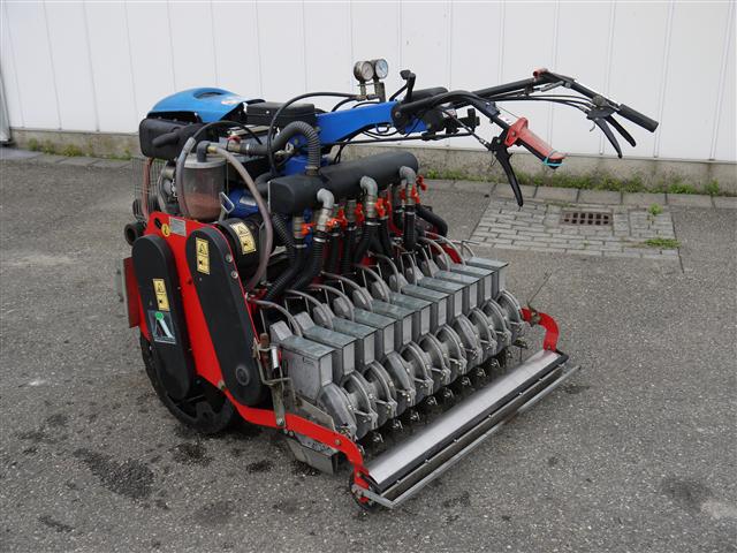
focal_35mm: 40
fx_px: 852
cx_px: 368
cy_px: 276
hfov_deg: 46.8
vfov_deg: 36.0
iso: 100
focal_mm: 20
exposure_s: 1/200
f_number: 5.6
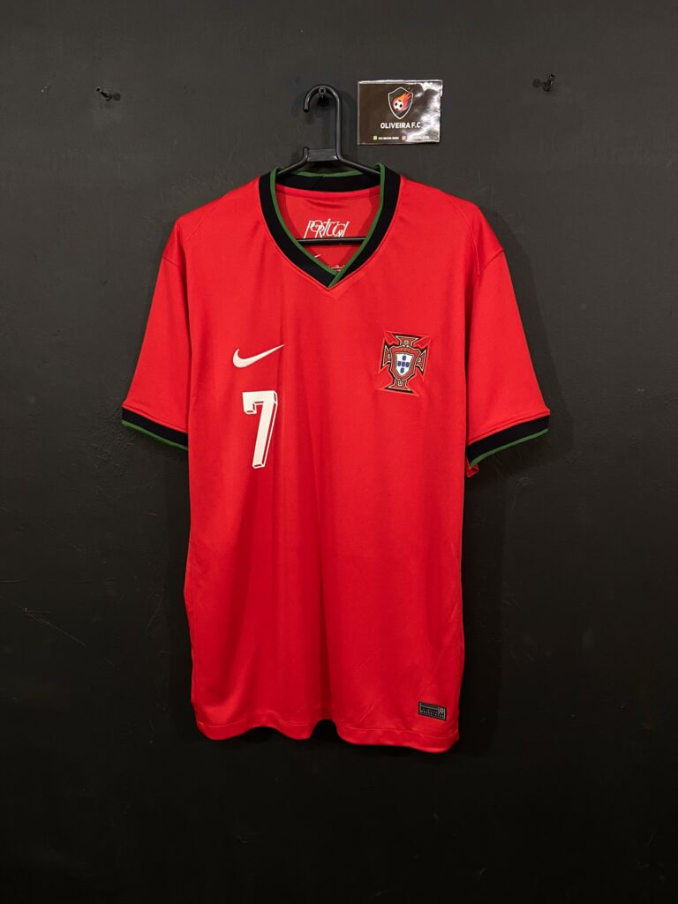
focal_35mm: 26
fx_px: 679
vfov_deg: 67.3
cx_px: 339
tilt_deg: -8.4
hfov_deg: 53.1
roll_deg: +1.1
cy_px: 452
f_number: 1.8
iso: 320
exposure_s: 1/60
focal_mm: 4.25
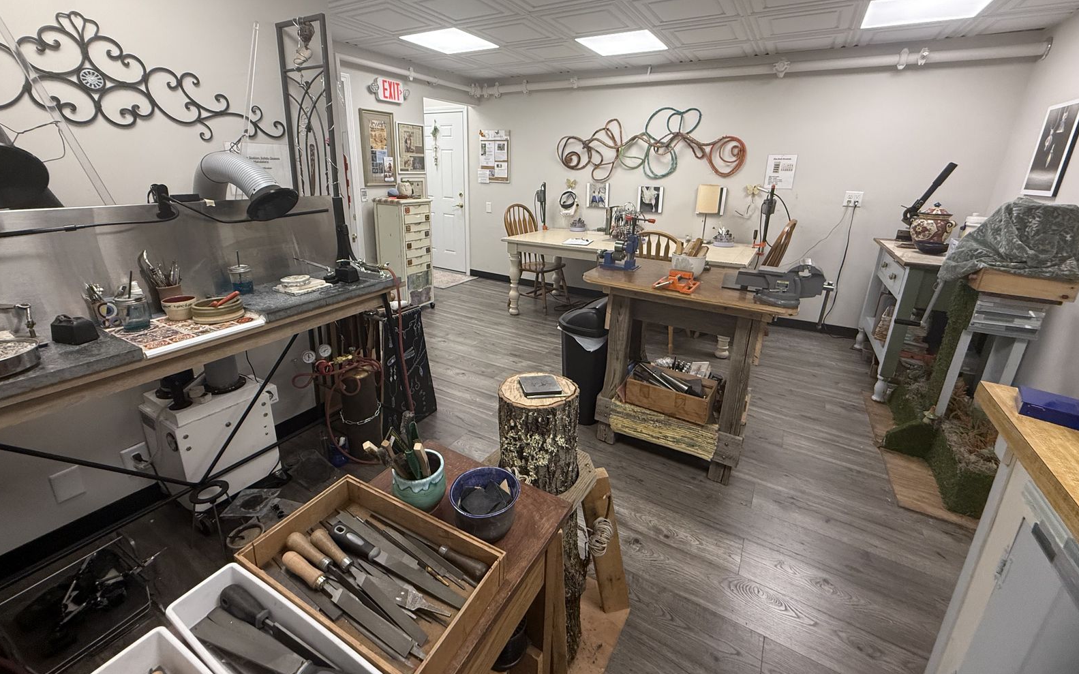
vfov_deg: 74.5
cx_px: 538
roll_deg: -1.3
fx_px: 441
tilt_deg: -16.0
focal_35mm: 15
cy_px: 298
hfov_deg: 101.5
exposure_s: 1/119
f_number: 2.2
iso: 250
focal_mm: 2.22
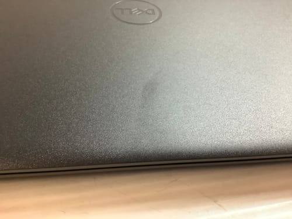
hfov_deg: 58.4
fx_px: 261
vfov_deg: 45.4
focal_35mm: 31
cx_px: 146
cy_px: 110
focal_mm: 3.3
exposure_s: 1/33
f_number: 2.4
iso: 250
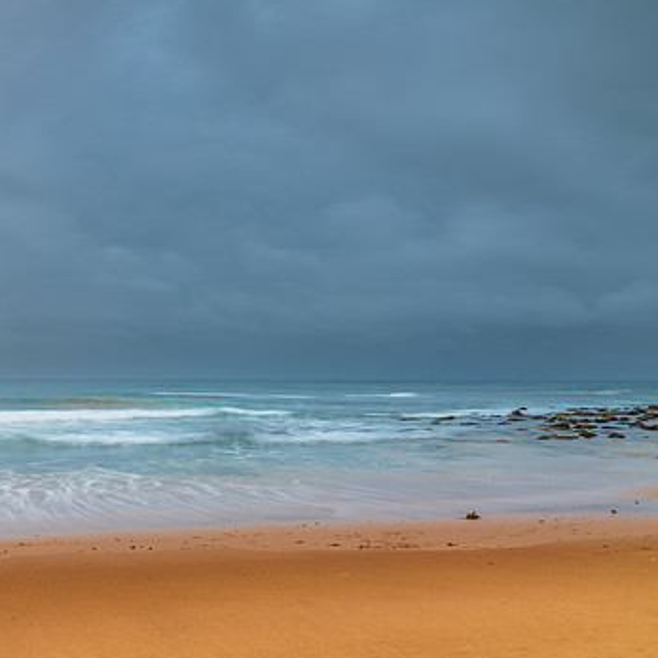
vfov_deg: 47.2
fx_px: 753
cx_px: 156
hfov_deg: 45.4
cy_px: 328
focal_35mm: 35
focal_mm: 24
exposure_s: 1.6
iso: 31
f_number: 11
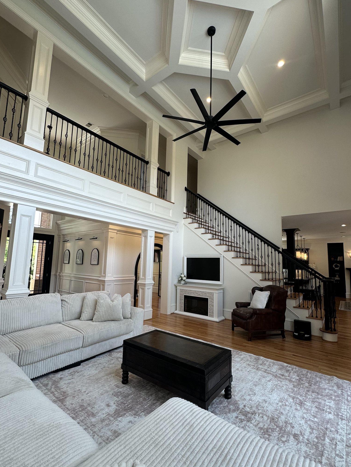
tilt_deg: +6.5
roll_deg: -1.9
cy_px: 240
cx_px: 180
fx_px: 216
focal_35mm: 16
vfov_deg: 94.5
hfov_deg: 78.1
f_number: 2.2
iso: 64
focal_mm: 2.22
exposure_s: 1/120
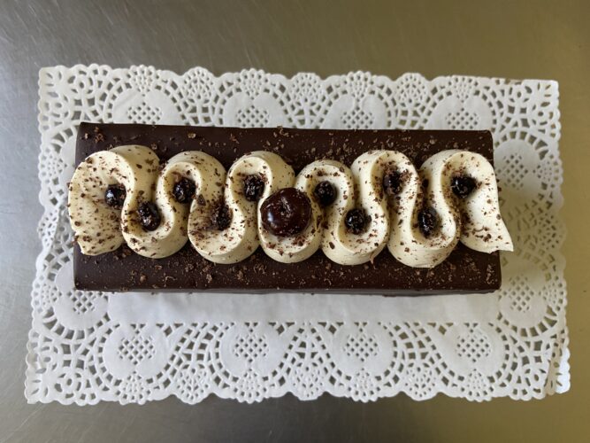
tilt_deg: -85.0
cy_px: 222
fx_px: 443
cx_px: 295
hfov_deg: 67.3
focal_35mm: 26
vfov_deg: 53.0
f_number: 1.8
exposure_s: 1/60
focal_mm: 4.25
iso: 160
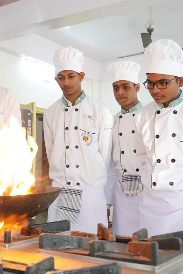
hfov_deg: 25.3
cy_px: 137
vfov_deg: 37.7
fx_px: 402
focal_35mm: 53
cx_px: 48
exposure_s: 1/160
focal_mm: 23
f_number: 4
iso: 1250
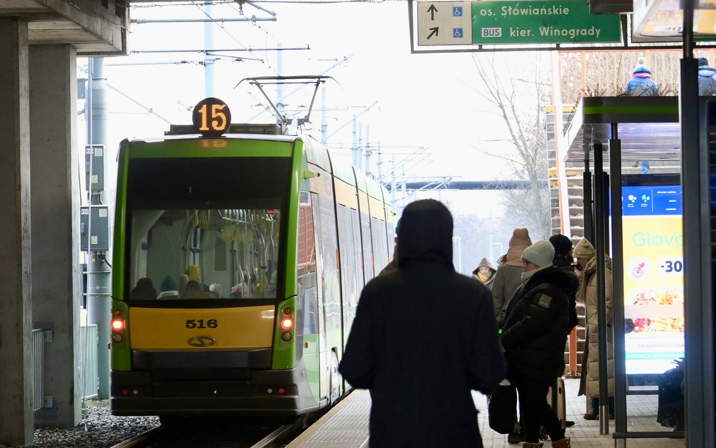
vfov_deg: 11.3
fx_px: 2254
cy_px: 236
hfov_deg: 18.0
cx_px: 360
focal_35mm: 116
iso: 1250
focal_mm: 75
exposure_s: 1/60
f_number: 4.8
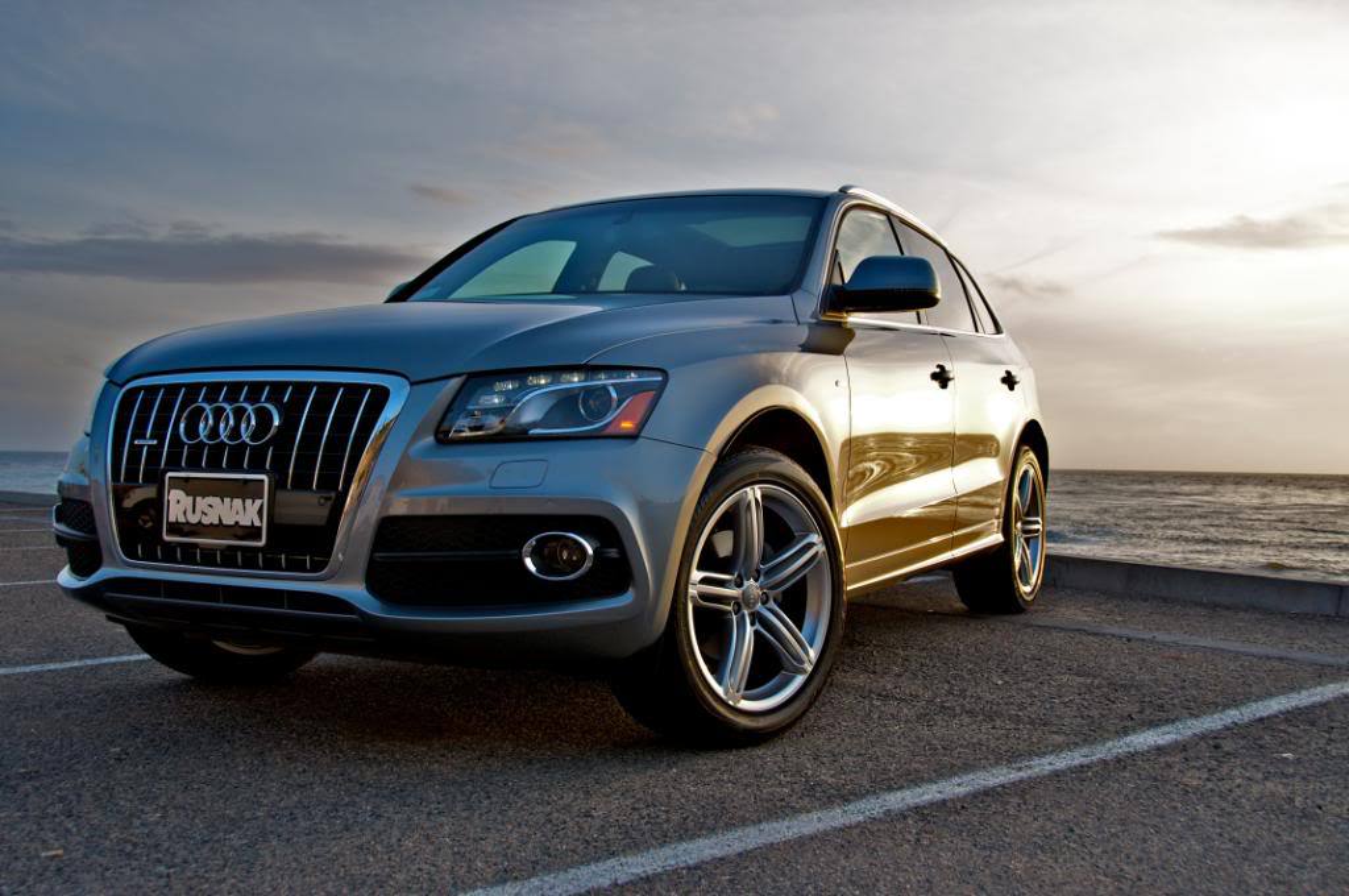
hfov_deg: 53.2
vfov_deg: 36.8
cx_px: 674
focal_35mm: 36
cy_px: 448
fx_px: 1347
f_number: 5
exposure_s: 1/200
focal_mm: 24
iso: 200
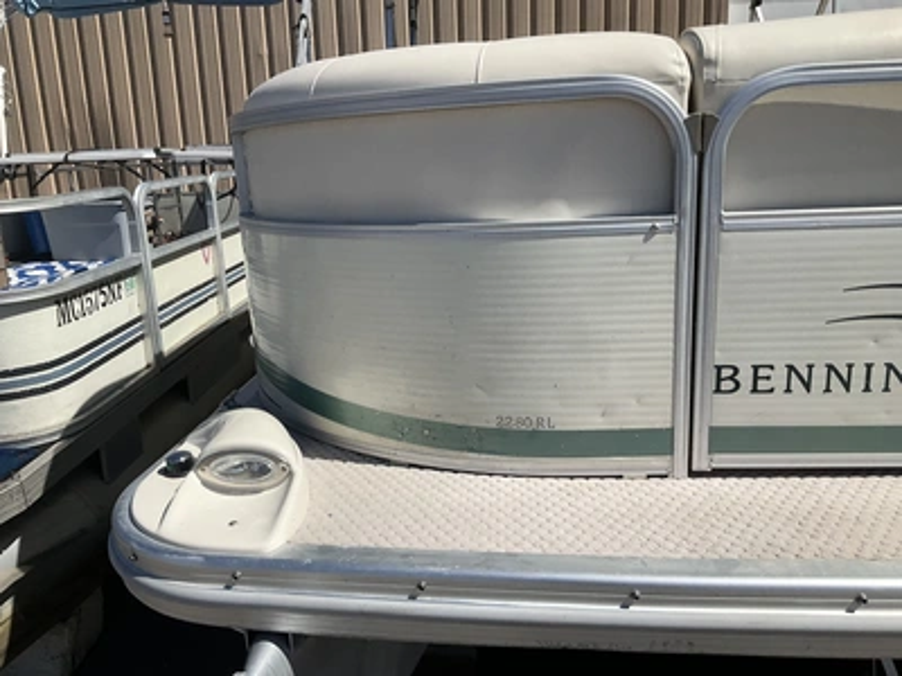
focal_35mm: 29
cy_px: 338
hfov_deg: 61.7
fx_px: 756
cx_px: 451
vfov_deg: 48.2
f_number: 1.8
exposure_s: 1/3125
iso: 25
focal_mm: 3
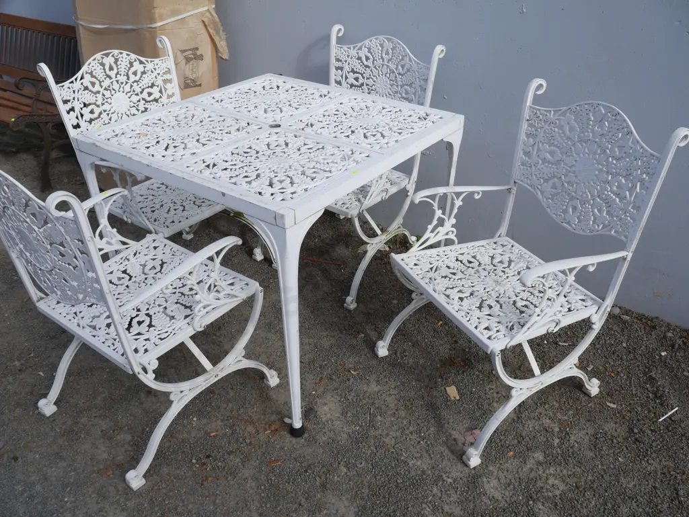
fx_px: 558
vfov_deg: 49.8
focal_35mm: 28
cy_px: 258
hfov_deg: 63.4
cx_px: 344
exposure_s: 1/500
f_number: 7.1
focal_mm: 14
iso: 200
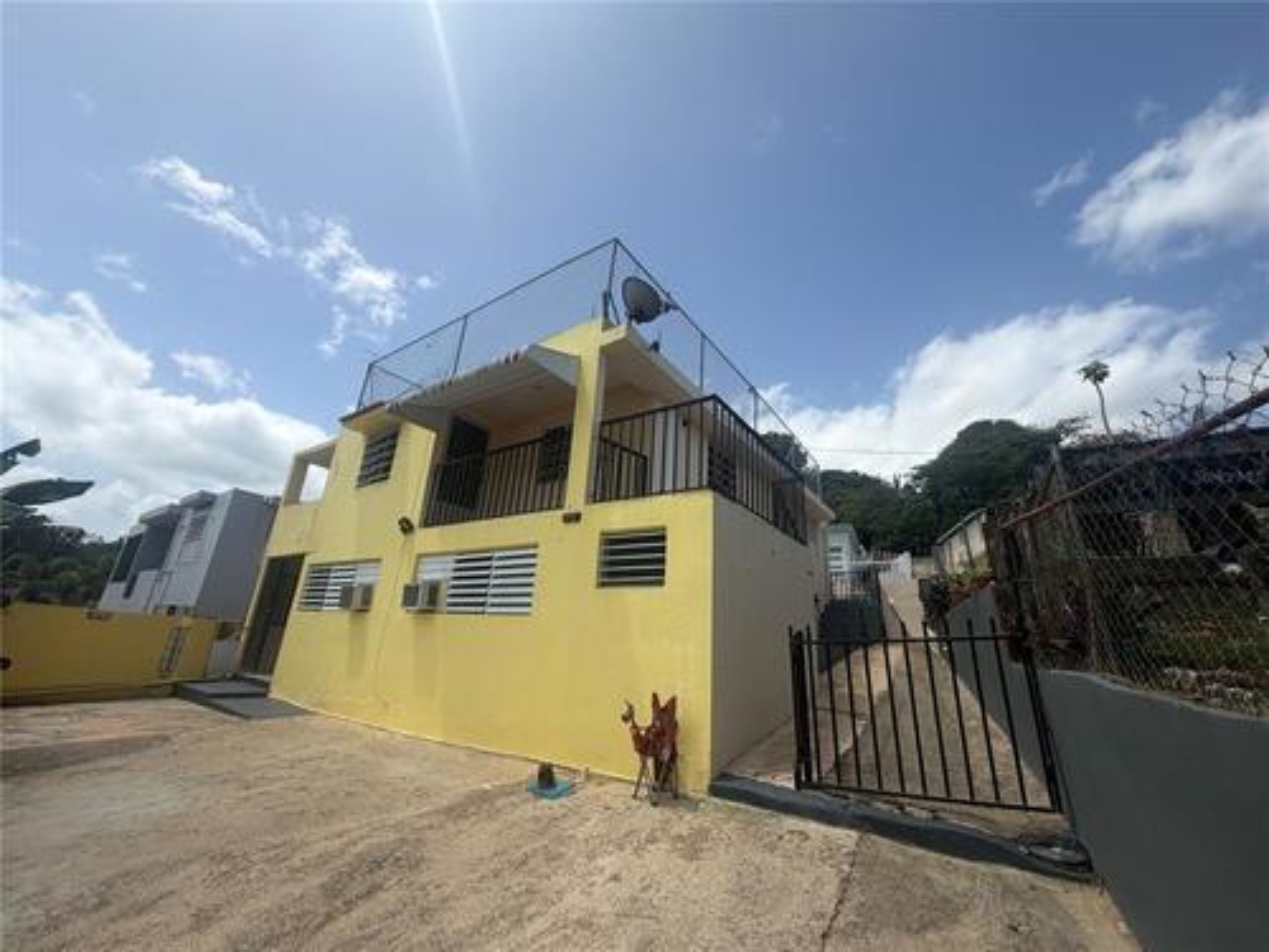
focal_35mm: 14
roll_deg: -3.6
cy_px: 476
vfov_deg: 85.7
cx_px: 634
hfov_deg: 102.1
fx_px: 513
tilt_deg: +19.4
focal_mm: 2.22
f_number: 2.2
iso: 20
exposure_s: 1/1105
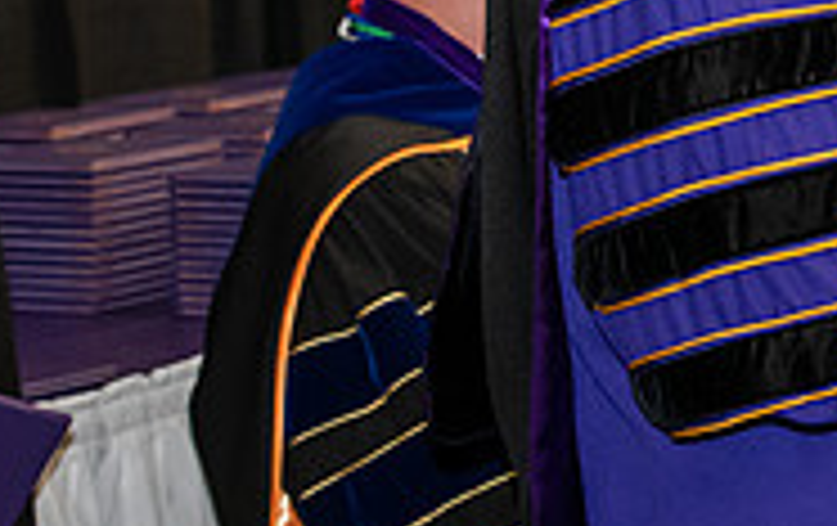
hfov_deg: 9.3
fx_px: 5073
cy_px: -227
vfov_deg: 5.9
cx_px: 1022
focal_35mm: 222
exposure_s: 1/200
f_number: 5
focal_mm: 70
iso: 2500
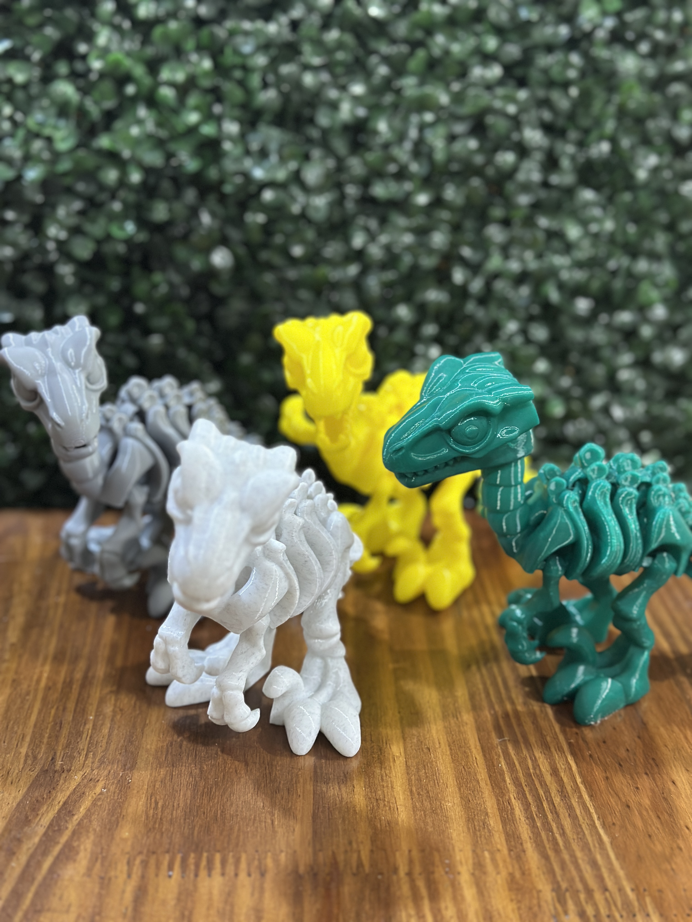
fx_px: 1279
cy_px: 461
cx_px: 346
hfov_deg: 30.3
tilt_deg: -21.4
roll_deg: -1.6
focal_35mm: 48
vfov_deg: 39.7
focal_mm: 6.86
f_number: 1.78
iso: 400
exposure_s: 1/33
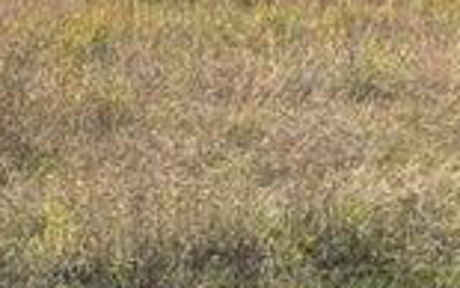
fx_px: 1430
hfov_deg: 17.5
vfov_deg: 11.5
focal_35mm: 114
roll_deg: +0.5
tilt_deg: -8.3
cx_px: -77
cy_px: 92
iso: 32
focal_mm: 5.1
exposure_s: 1/4902
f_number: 1.6
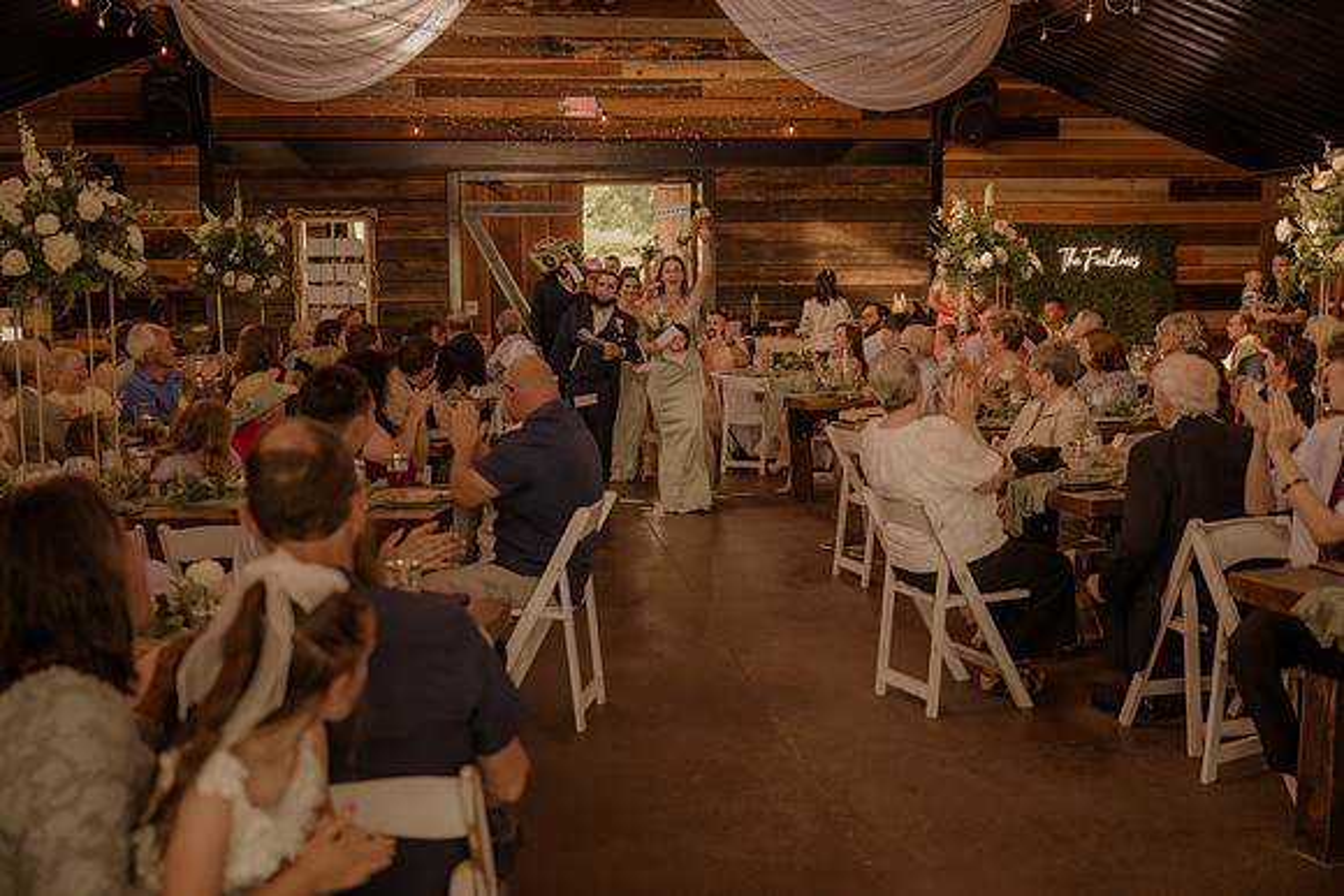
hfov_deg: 48.4
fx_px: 1494
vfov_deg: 33.4
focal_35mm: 40
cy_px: 448
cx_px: 672
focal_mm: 40
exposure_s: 1/320
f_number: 2.8
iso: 1000
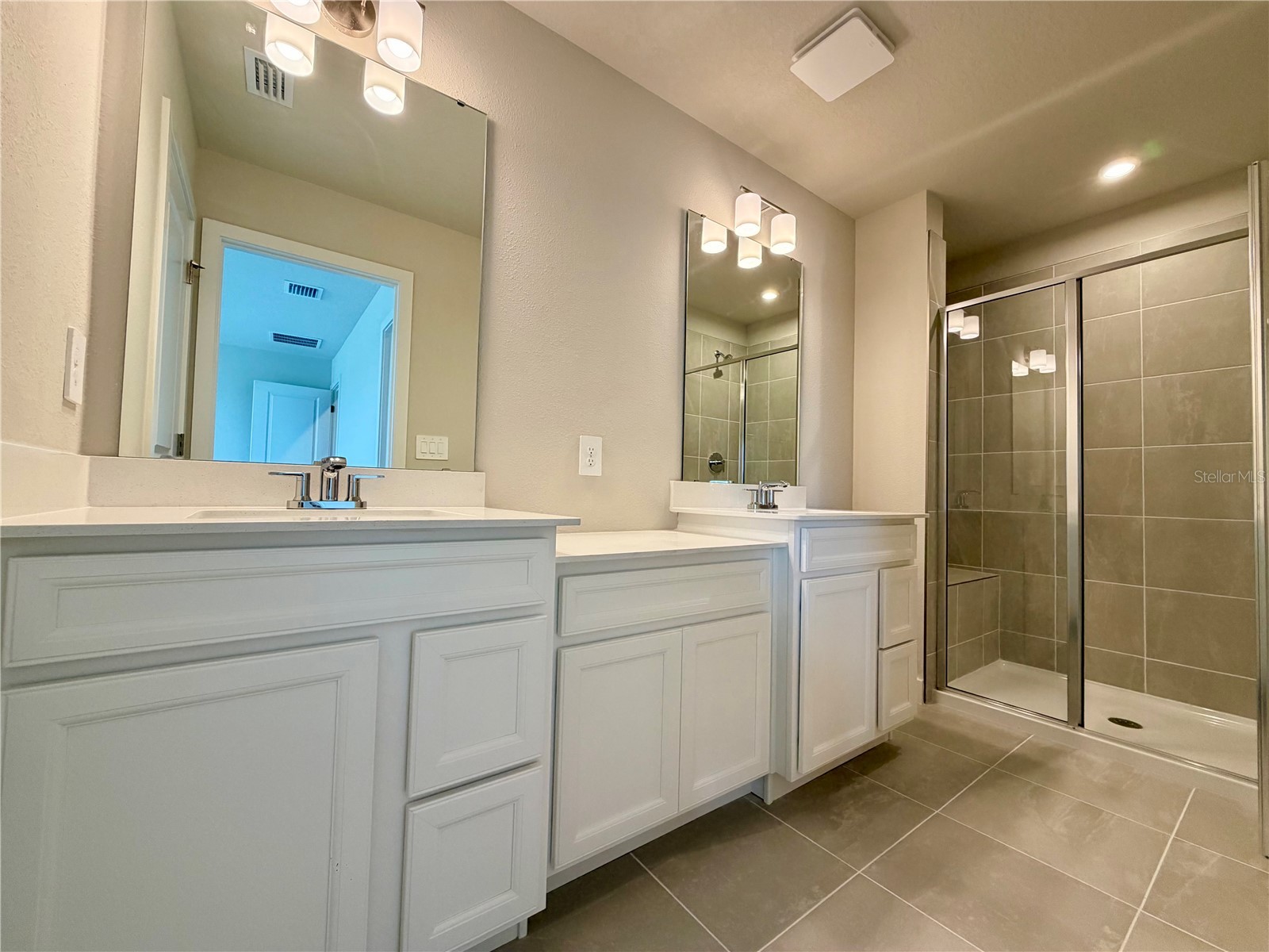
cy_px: 476
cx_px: 634
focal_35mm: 14
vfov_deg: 85.7
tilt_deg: +2.0
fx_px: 513
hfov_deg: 102.1
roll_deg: -0.9
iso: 320
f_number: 2.2
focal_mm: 2.22
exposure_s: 1/120
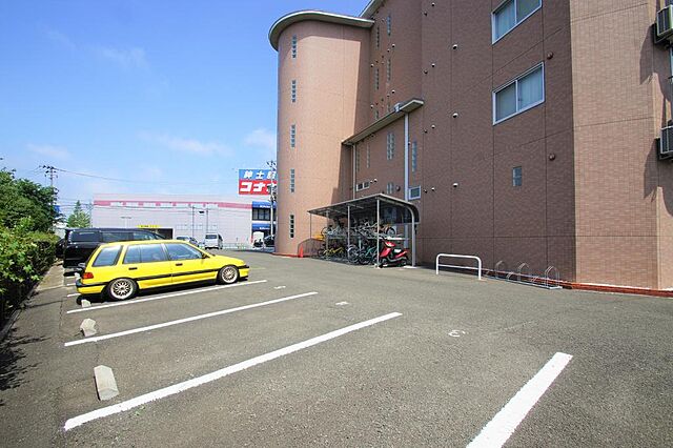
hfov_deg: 100.4
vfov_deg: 77.3
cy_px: 224
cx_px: 336
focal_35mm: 15
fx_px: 280
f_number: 11
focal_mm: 10
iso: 100
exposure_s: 1/125
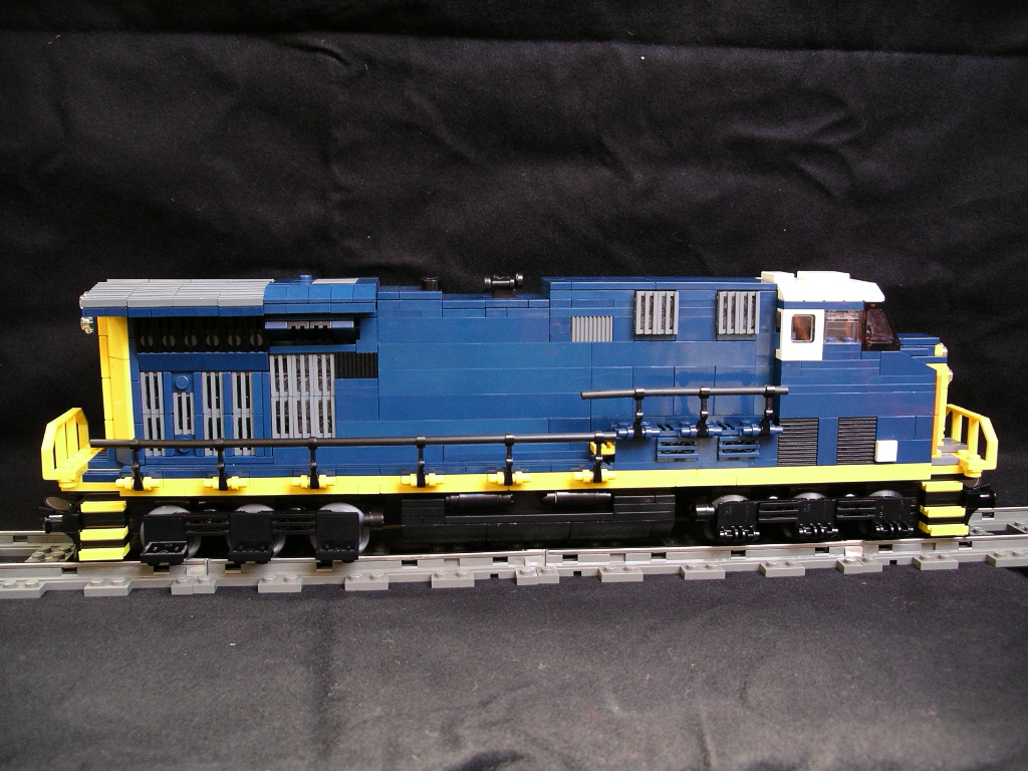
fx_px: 1099
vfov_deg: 38.7
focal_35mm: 37
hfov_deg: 50.1
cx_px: 514
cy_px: 386
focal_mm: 7.8
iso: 200
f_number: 2.8
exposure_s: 1/20
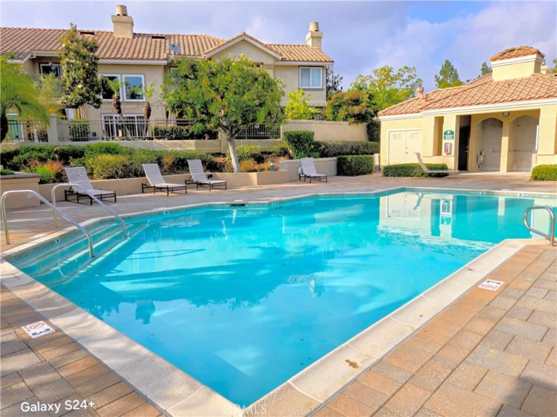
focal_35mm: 23
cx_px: 278
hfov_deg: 74.0
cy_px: 208
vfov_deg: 58.8
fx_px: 370
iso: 25
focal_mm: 5.4
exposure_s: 1/1272
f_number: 1.8
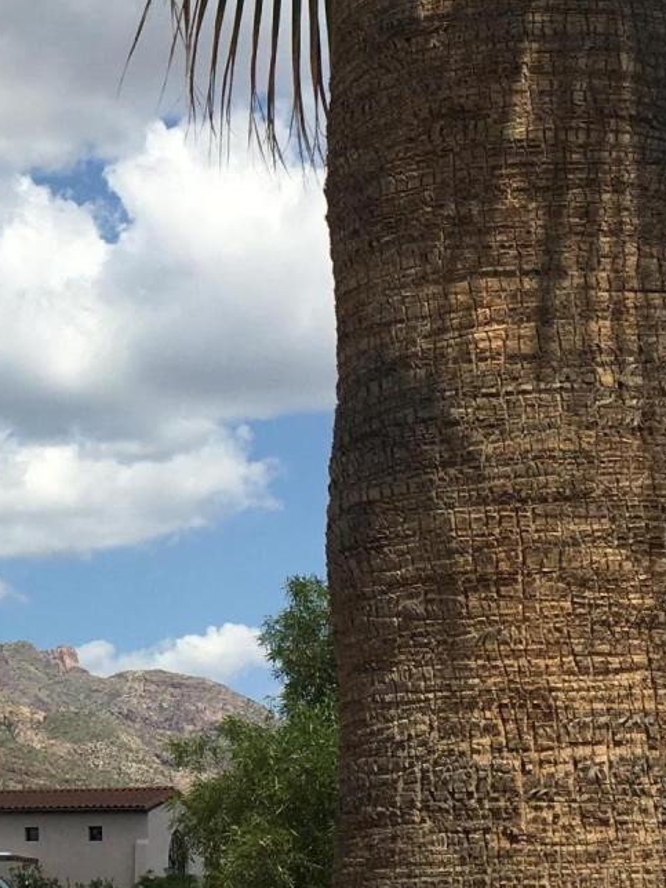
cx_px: -243
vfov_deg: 21.8
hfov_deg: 15.5
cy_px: 427
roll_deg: -2.2
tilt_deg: +16.4
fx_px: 2309
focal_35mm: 90
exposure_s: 1/2564
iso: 25
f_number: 2.2
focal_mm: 4.15
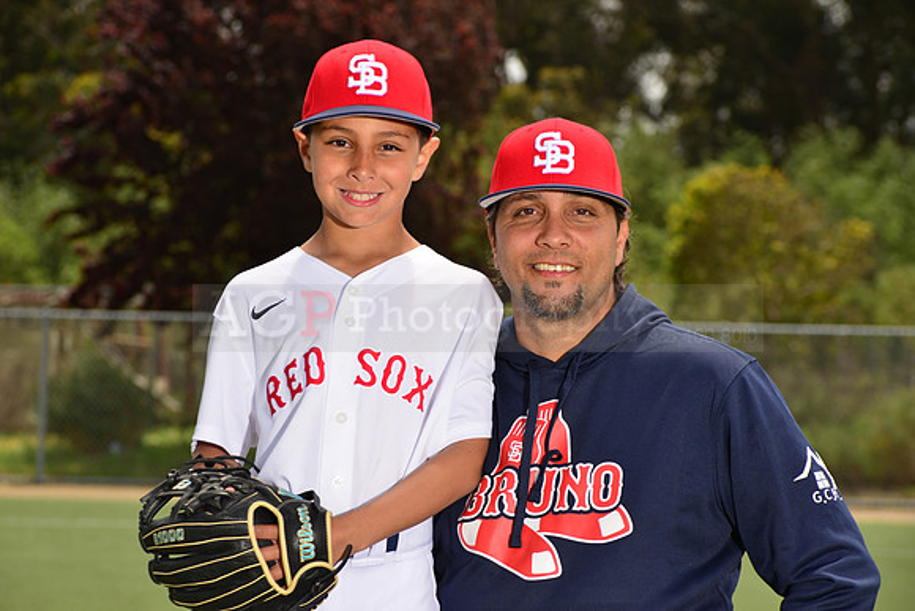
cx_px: 458
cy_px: 306
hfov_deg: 12.8
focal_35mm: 160
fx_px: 4067
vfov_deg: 8.6
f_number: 11
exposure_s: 1/200
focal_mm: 160
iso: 125
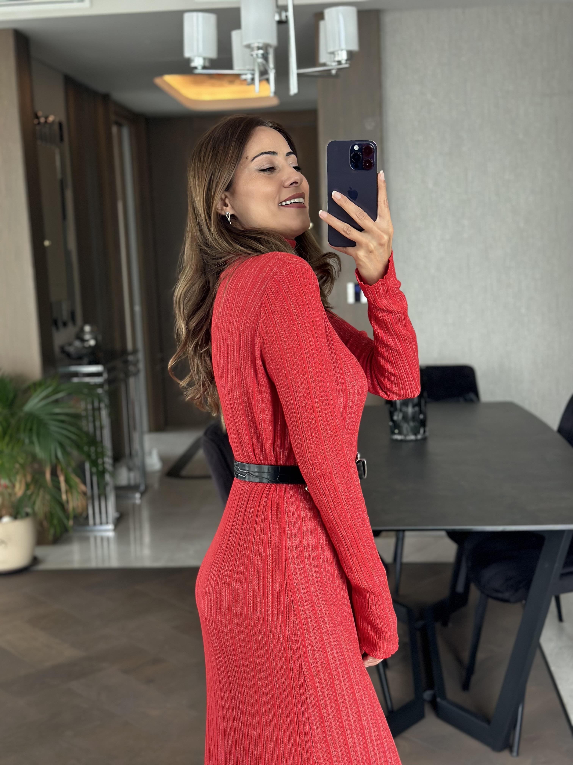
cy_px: 382
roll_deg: +3.0
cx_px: 286
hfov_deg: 30.3
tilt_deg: -15.1
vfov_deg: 39.7
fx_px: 1059
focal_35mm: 48
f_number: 1.78
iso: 250
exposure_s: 1/60
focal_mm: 6.86
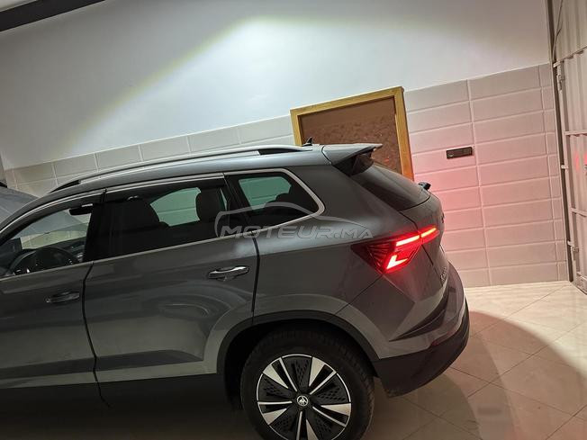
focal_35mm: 24
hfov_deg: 71.6
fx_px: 407
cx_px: 294
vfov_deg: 56.8
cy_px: 220
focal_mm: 6.86
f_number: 1.78
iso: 400
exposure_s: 1/56
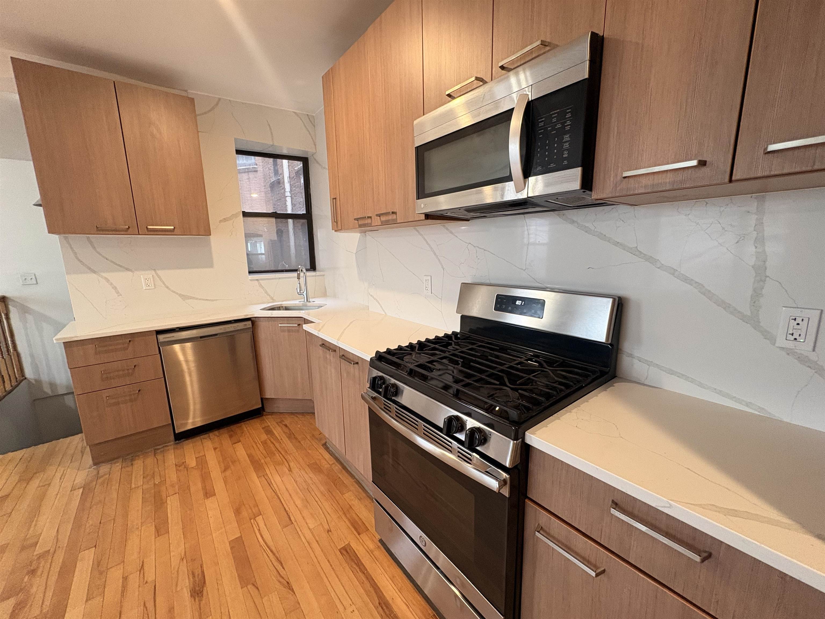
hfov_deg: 102.1
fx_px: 334
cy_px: 310
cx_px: 412
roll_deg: +1.3
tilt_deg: -9.9
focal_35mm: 14
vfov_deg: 85.7
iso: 250
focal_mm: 2.22
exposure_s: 1/60
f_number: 2.2
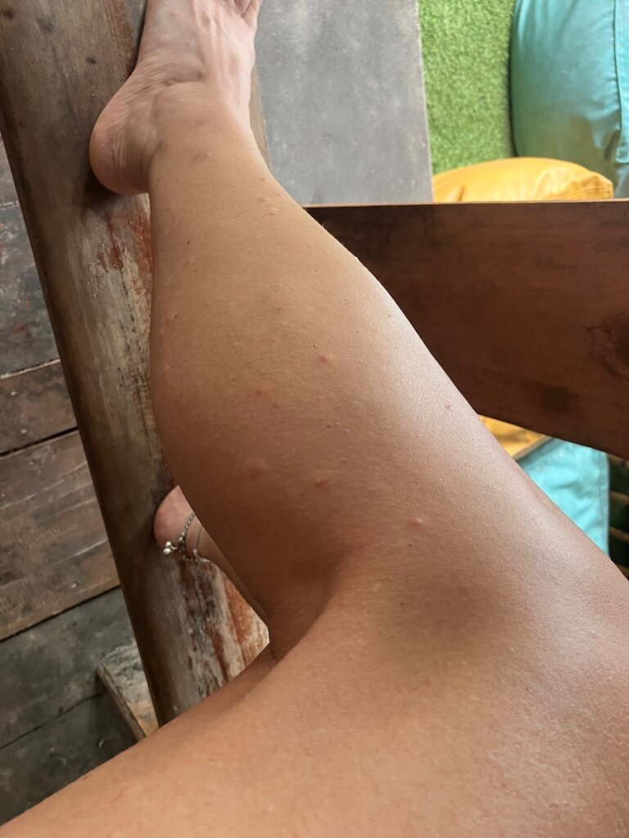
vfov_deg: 63.4
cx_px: 314
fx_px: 678
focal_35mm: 28
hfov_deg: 49.7
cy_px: 419
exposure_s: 1/60
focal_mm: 3.99
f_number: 1.8
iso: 100
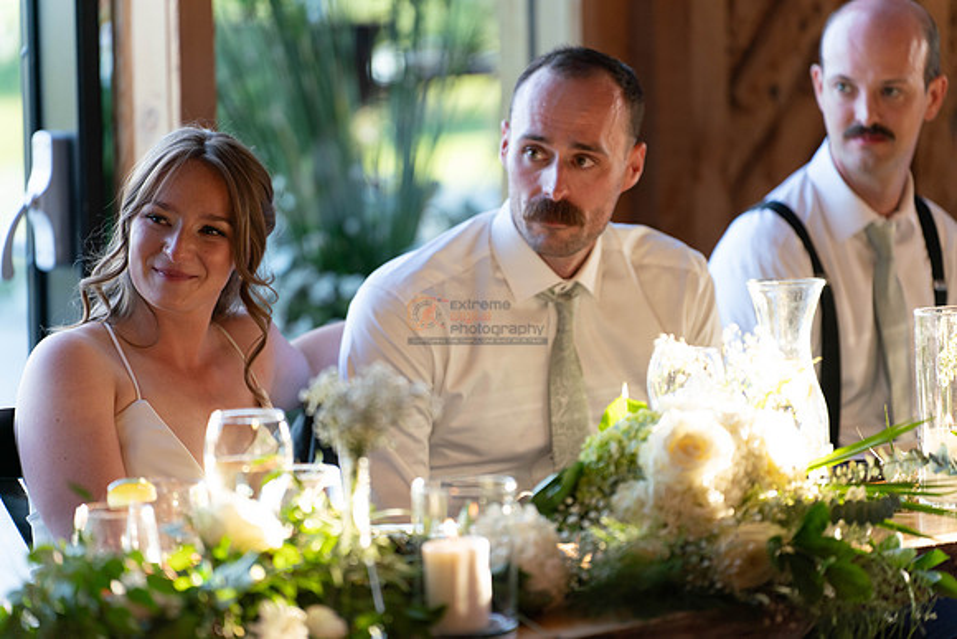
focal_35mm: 150
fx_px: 3988
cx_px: 478
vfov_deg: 9.2
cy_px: 320
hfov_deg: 13.7
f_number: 2.8
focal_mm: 150
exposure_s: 1/400
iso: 1000
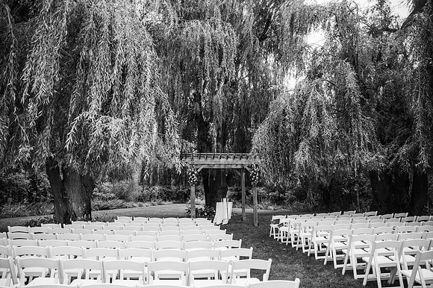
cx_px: 216
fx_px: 292
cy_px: 144
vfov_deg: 52.5
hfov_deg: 73.0
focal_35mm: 24
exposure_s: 1/1000
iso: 200
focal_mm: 24
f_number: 2.8
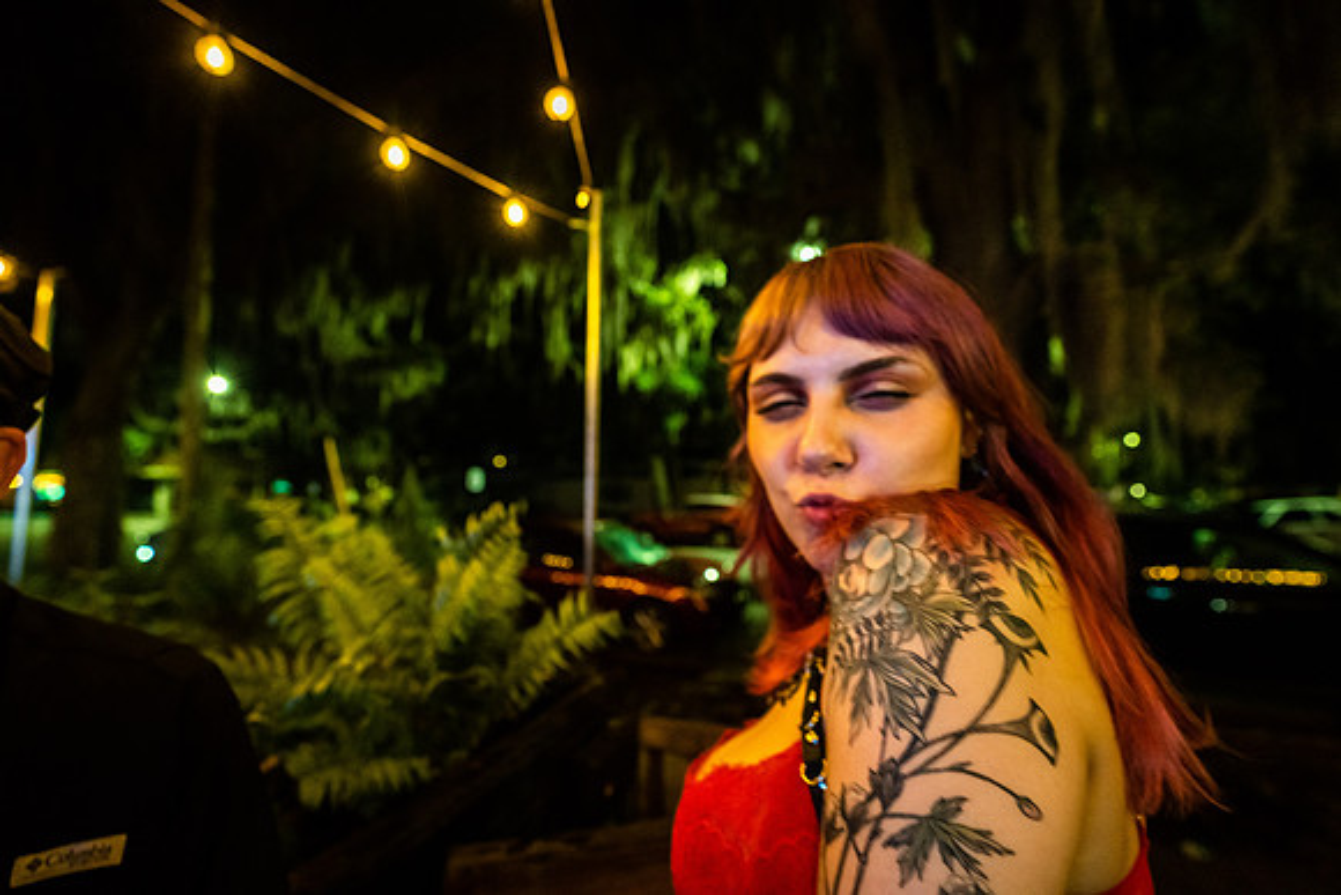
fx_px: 522
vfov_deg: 81.2
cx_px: 670
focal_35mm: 14
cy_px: 448
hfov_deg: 104.2
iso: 3200
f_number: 2.8
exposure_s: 1/80
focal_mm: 14
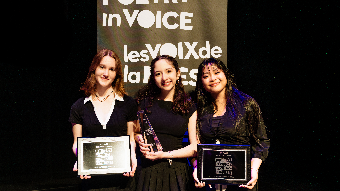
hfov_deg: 51.6
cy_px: 97
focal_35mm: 39
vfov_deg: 30.4
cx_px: 169
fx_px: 352
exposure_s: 1/160
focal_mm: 37
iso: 4000
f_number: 4
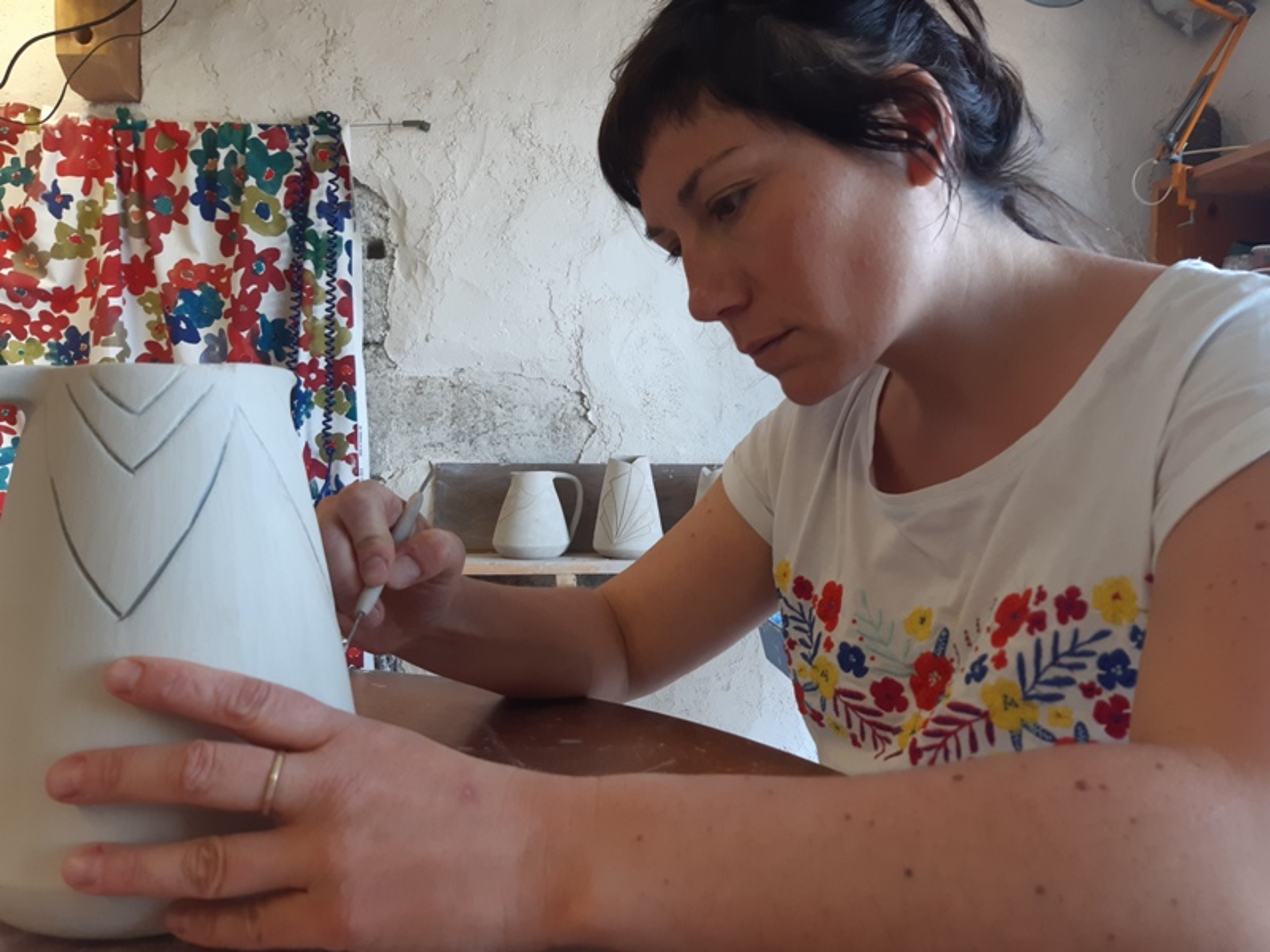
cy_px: 476
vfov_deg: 53.1
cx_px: 635
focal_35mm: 26
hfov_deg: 67.3
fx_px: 954
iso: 64
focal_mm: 3.92
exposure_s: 1/50
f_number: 1.7
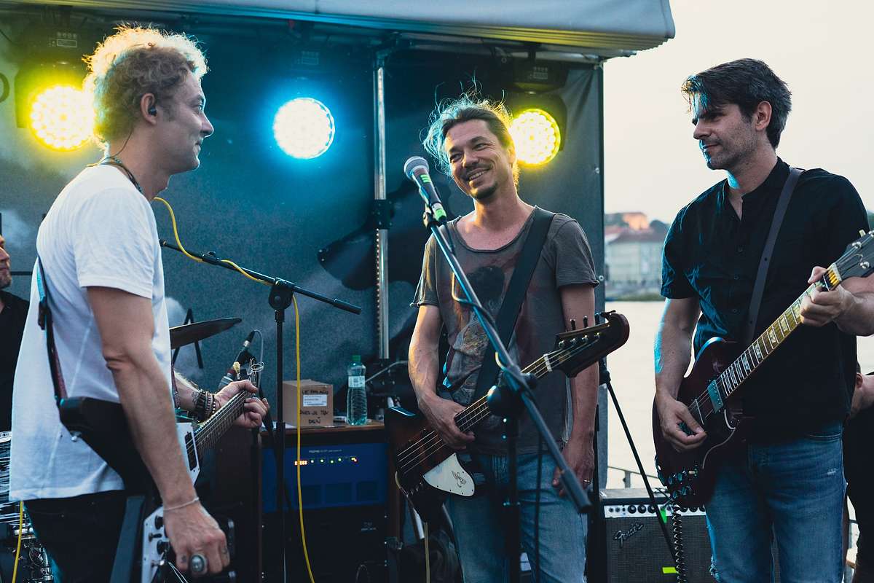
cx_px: 437
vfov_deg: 27.0
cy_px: 292
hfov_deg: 39.6
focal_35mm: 50
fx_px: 1214
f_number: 3.5
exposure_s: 1/160
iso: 3200
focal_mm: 50
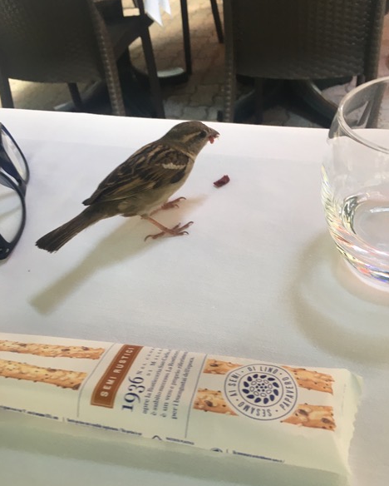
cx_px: 198
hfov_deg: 47.2
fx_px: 446
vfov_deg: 57.1
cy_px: 260
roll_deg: +6.1
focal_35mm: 31
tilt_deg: -41.4
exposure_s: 1/33
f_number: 2.2
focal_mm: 4.15
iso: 64
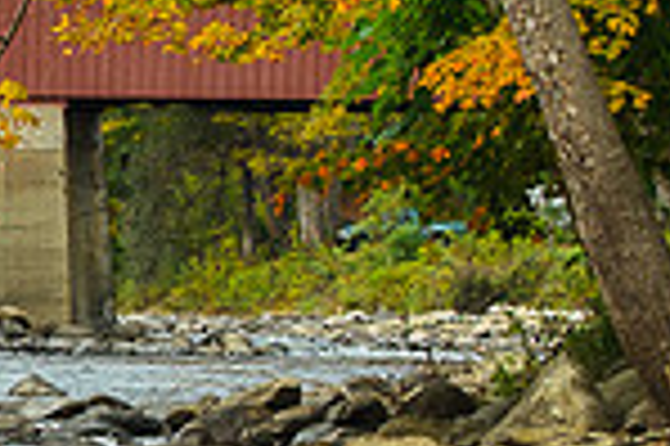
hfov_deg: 4.3
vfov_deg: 2.9
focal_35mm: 479
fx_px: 8905
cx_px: -468
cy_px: 279
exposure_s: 1/4
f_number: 14
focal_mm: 82
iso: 400
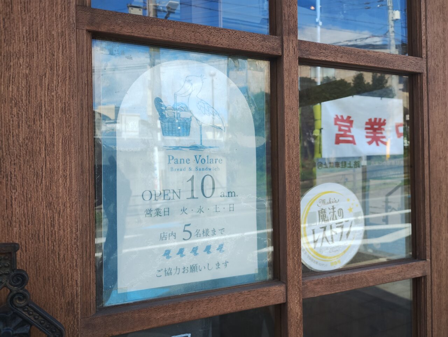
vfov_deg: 49.9
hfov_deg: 63.4
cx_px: 224
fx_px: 363
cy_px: 168
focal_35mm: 28
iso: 107
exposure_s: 1/100
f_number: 1.8
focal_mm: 4.27
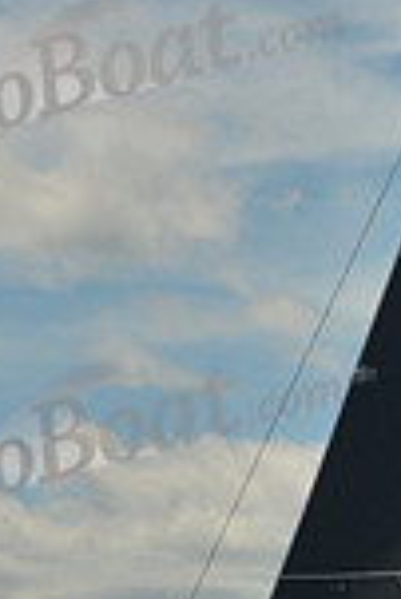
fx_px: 4484
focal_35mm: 269
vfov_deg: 7.6
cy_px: 599
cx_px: 550
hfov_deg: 5.1
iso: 400
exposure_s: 1/800
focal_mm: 70
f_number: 8
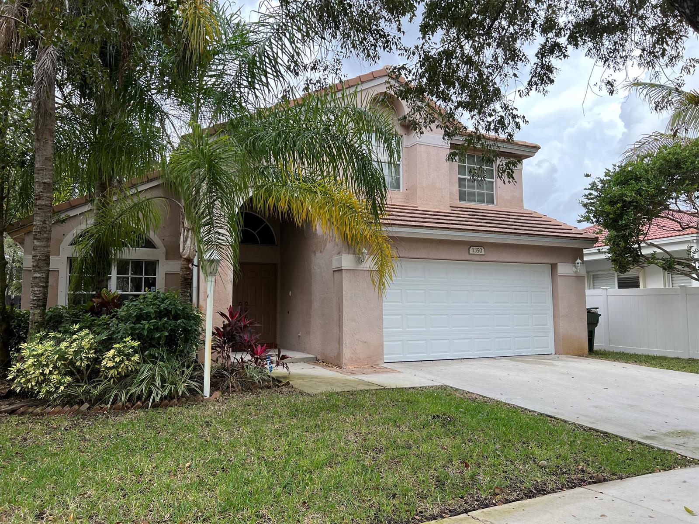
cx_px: 350
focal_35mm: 26
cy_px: 262
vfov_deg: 53.1
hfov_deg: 67.3
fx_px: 525
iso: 50
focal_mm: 5.7
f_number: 1.5
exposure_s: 1/780
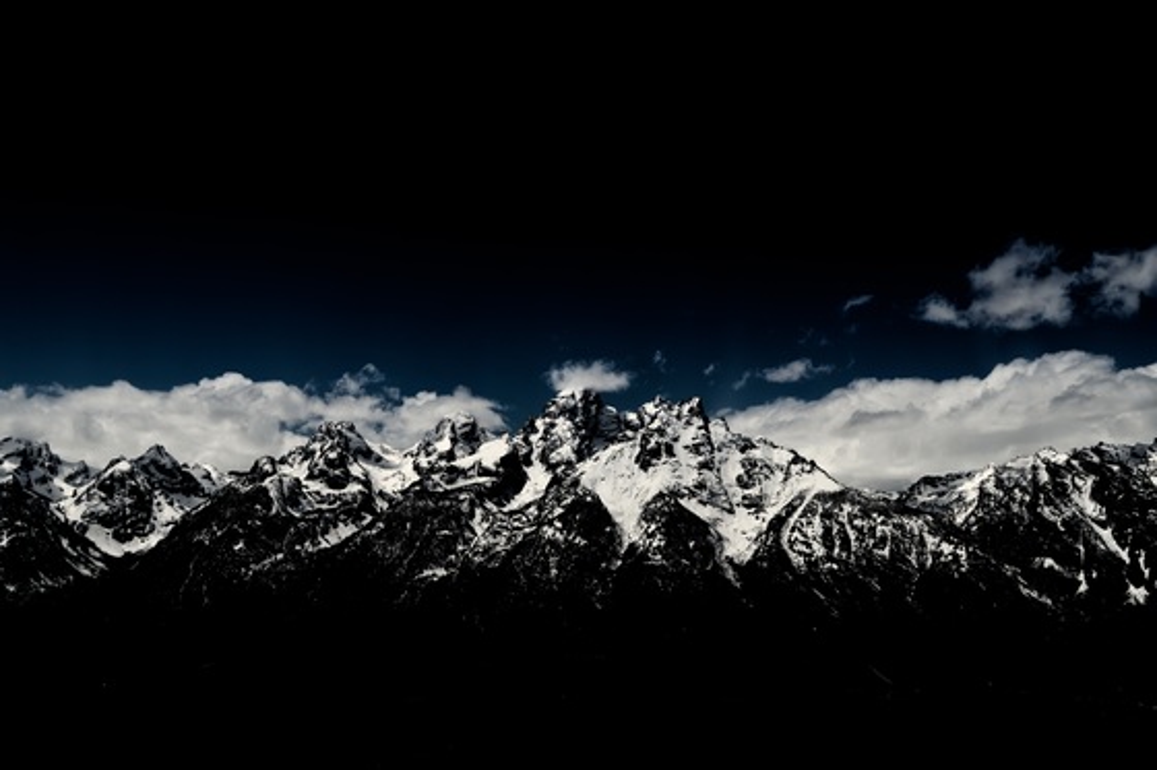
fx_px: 1012
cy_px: 385
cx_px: 578
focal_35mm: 32
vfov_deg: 41.7
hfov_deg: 59.5
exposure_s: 1/250
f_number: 10
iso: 100
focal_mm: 21
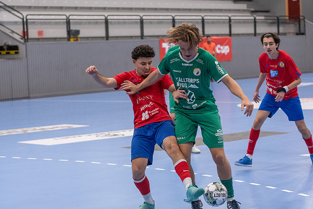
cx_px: 156
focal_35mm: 105
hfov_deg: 19.5
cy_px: 104
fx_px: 913
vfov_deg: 13.0
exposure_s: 1/640
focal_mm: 70
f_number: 3.2
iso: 3600
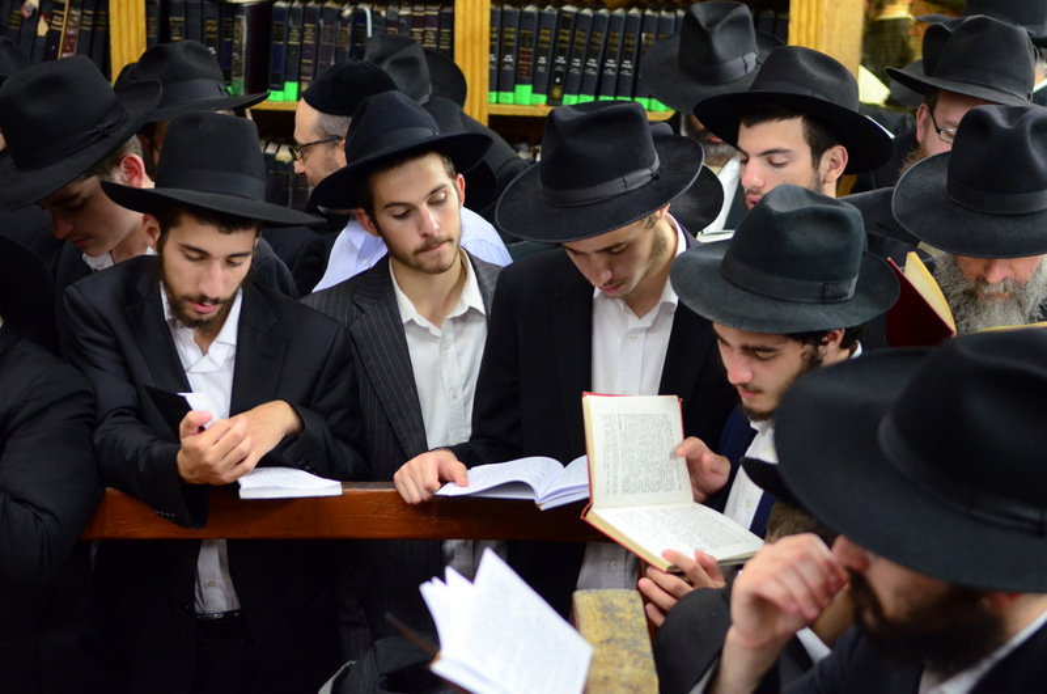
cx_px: 524
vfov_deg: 16.5
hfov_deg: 24.7
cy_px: 347
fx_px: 2395
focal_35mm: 82
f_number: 3.5
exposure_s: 1/125
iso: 2000
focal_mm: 55
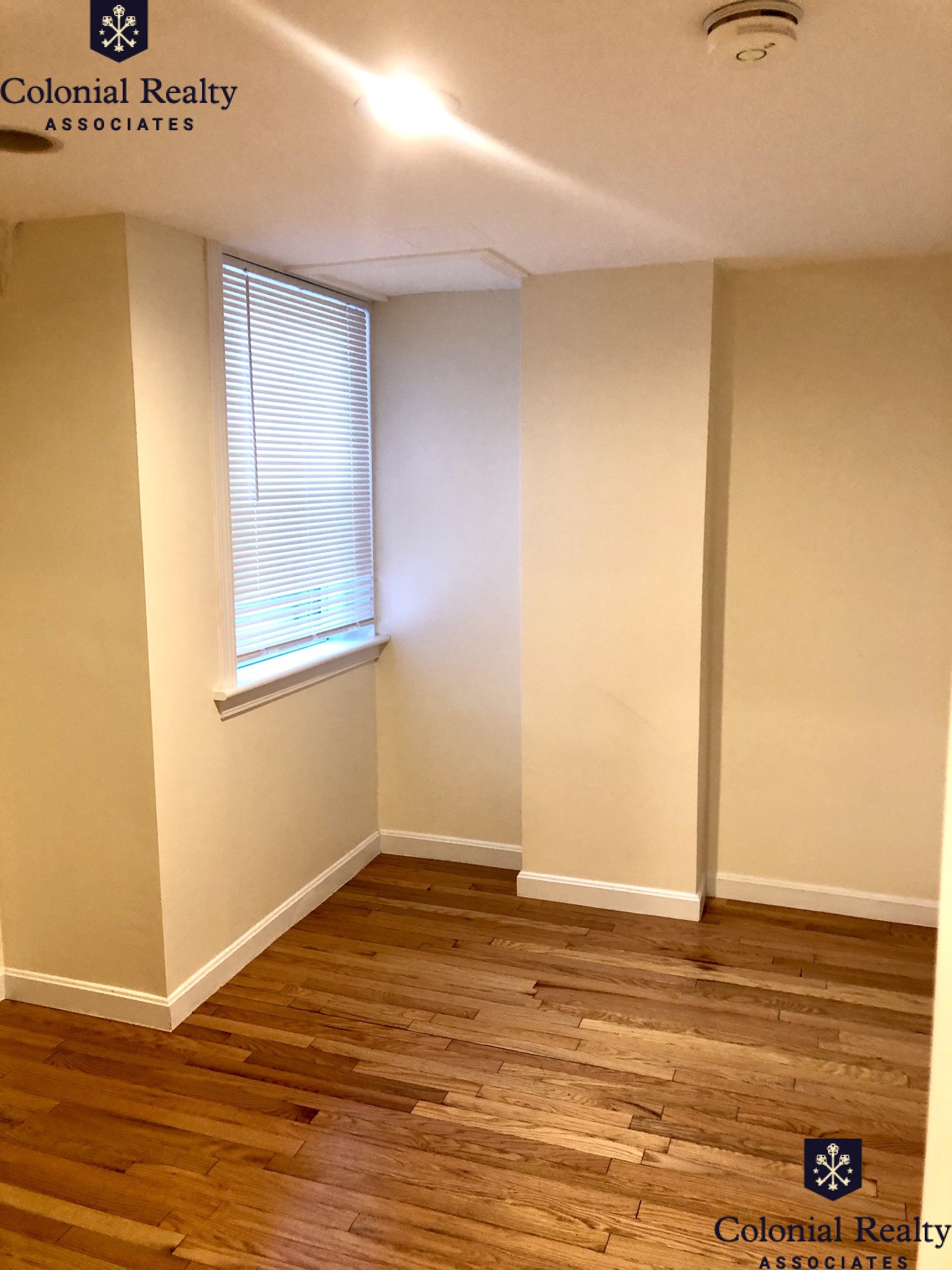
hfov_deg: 49.7
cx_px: 476
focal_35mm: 28
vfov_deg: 63.4
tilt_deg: -9.1
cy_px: 635
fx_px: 1027
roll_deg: +0.8
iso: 40
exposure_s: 1/15
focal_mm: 3.99
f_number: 1.8
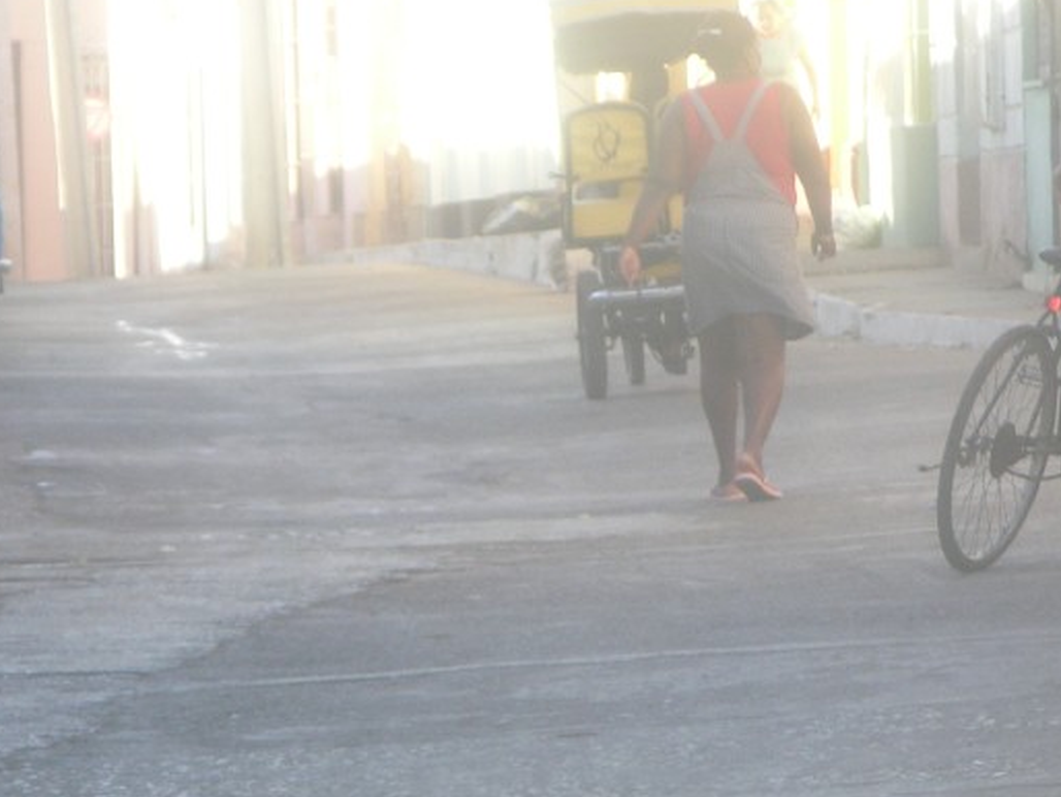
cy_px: 436
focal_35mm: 418
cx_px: 450
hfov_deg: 4.7
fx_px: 12818
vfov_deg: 3.6
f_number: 4.1
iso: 100
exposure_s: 1/160
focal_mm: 52.4
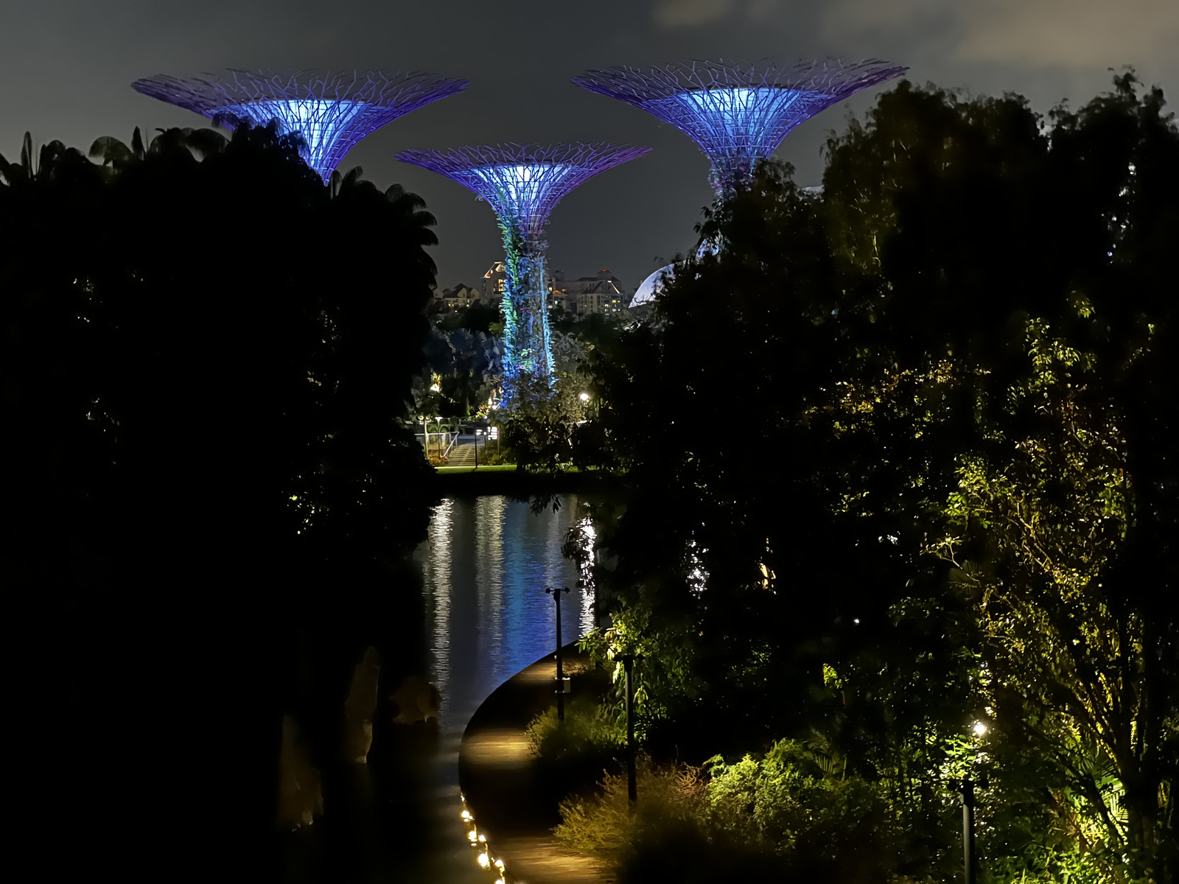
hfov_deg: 25.3
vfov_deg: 19.1
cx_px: 590
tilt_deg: -2.1
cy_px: 442
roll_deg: +1.5
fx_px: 2623
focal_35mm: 77
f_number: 2.8
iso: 1600
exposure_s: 1/4
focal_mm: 9
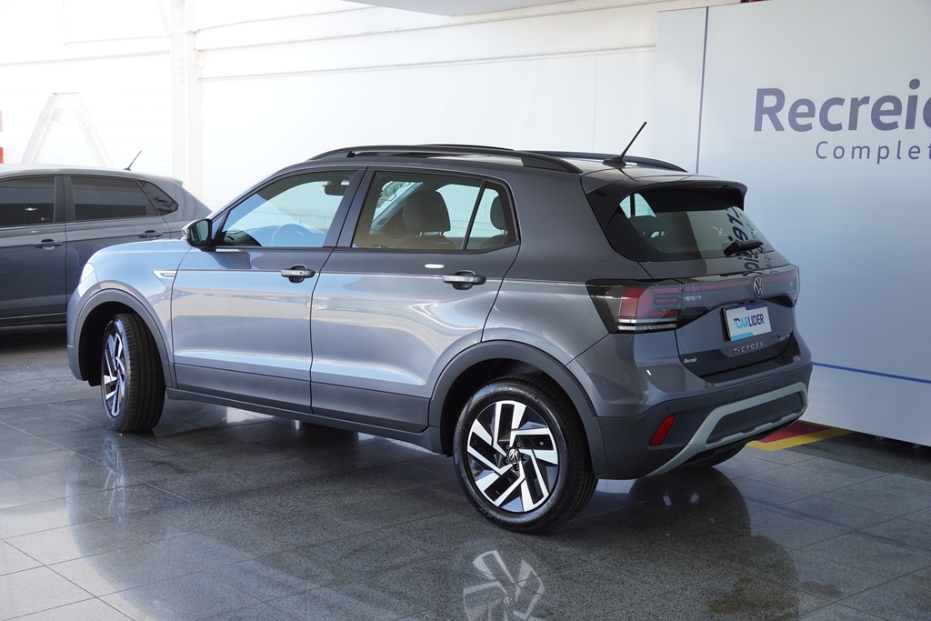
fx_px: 1125
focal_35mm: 44
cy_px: 310
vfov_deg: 30.9
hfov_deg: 45.0
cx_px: 466
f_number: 4
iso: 100
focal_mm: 29
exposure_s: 1/60
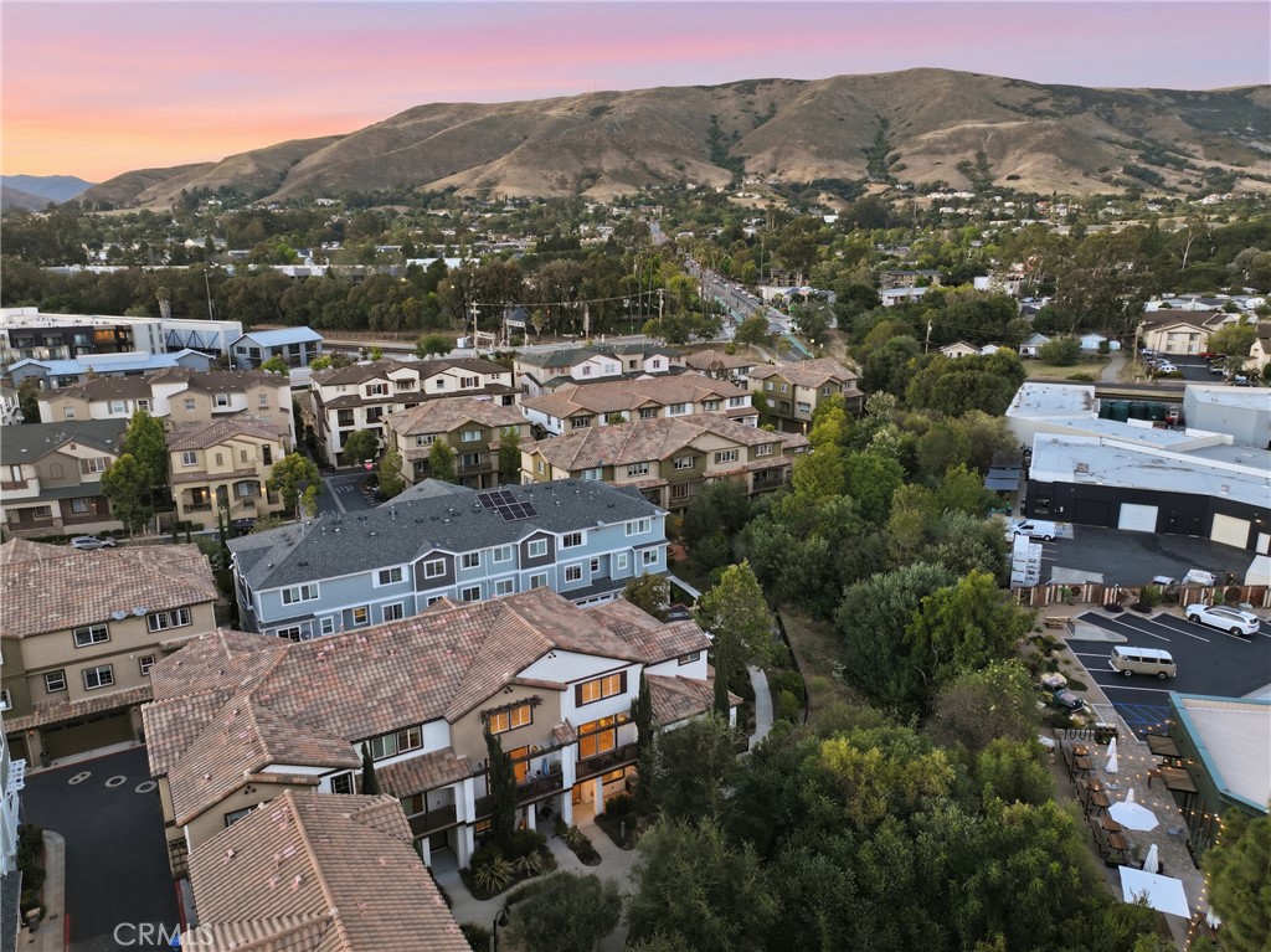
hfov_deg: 71.6
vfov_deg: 56.8
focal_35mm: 24
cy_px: 476
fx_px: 881
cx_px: 636
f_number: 2.8
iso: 290
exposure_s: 1/50
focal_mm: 12.3
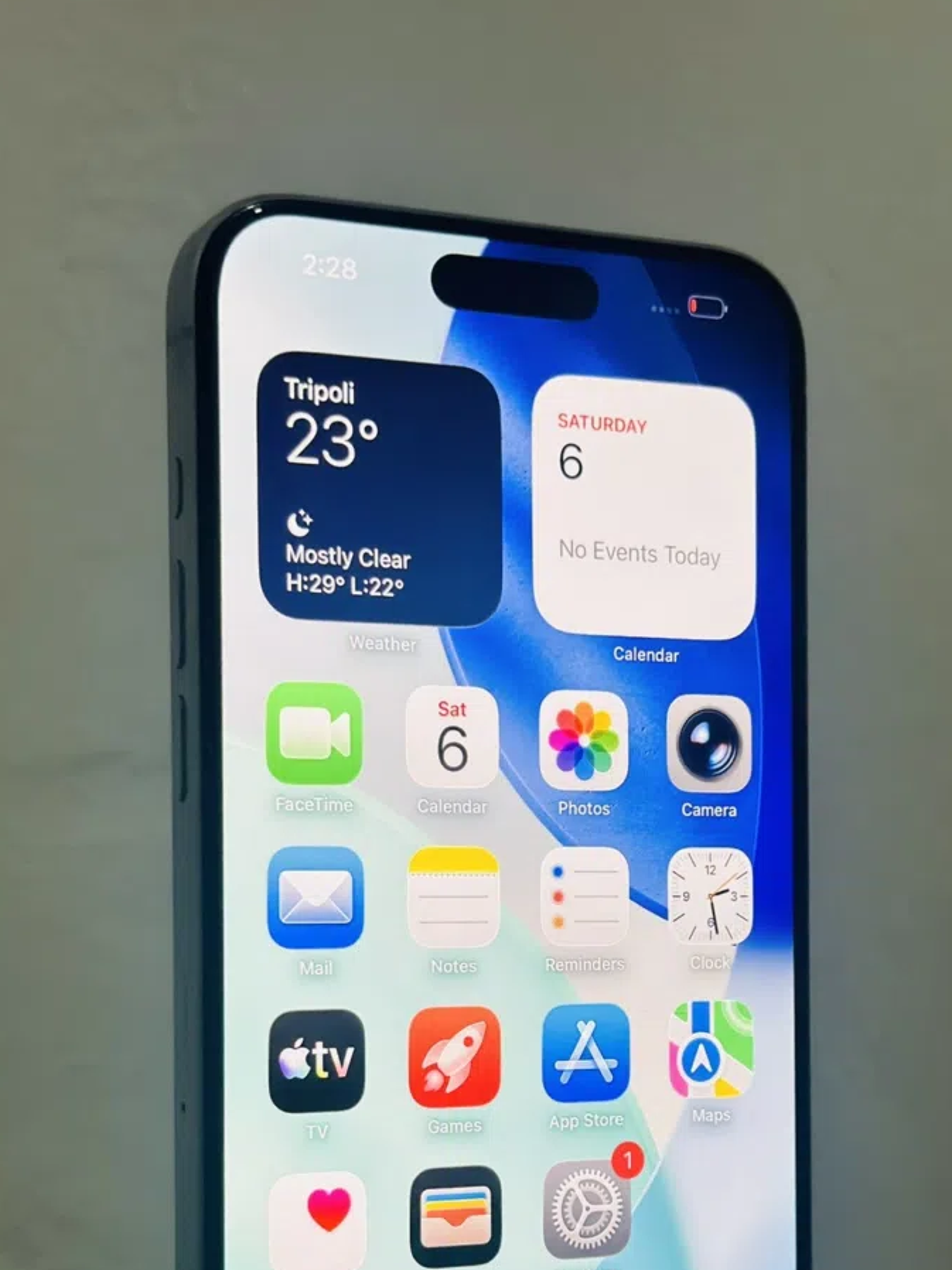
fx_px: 2678
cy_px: 910
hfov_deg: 20.1
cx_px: 552
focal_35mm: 73
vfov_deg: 26.4
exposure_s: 1/100
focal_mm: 6.86
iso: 125
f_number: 1.78
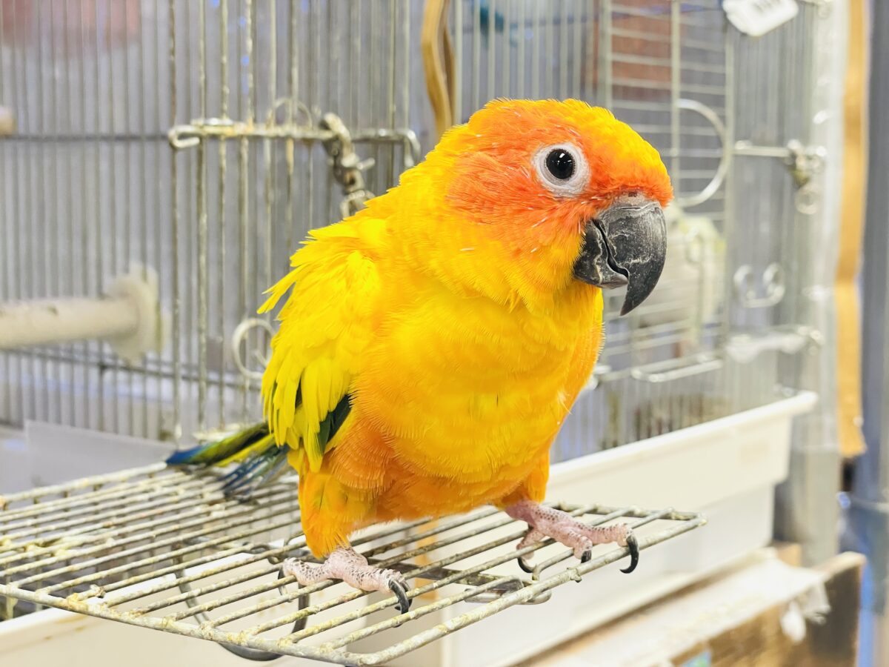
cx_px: 444
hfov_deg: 36.8
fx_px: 1335
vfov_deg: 28.0
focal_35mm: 52
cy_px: 334
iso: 200
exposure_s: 1/99
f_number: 2
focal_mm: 6
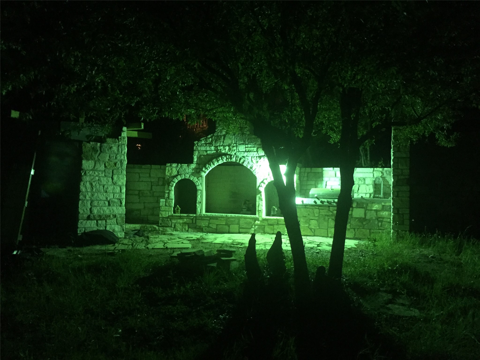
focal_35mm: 29
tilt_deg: +0.4
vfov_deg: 48.2
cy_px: 180
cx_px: 240
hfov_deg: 61.7
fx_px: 402
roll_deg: -0.9
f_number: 2.2
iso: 320
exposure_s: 1/15
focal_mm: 4.15
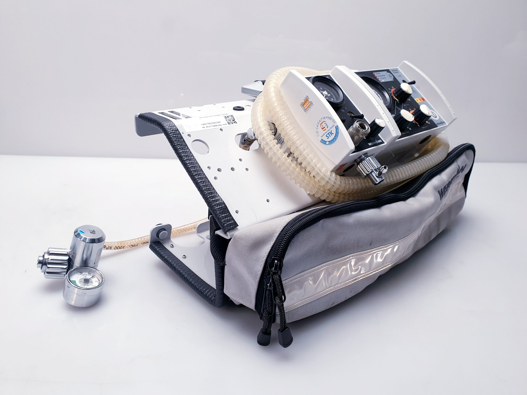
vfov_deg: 53.1
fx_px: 396
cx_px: 264
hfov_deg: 67.3
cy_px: 198
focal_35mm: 26
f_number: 2.4
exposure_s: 1/50
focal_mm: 4.3
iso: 64
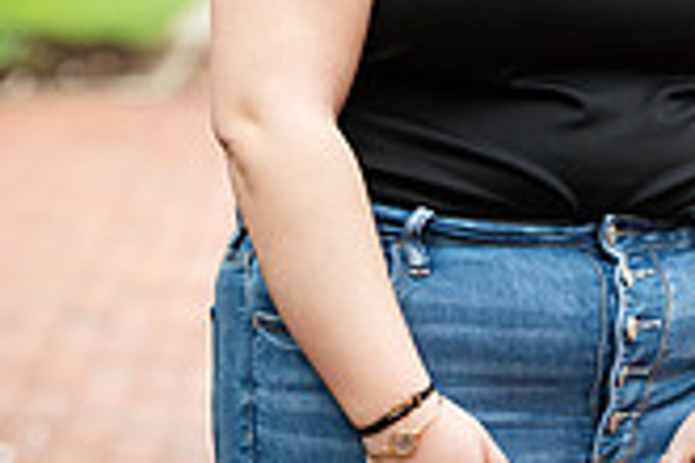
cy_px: -65
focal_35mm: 352
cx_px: 564
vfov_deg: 3.9
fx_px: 6795
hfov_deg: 5.8
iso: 100
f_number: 4
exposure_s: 1/200
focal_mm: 100
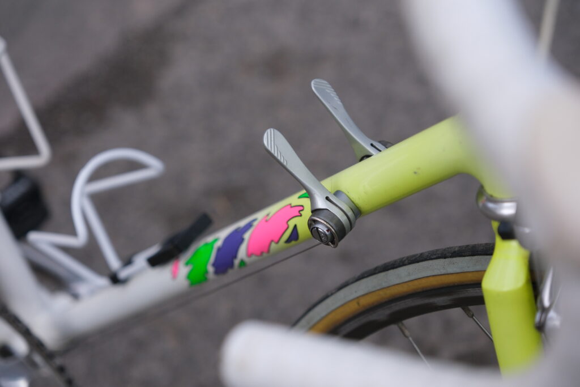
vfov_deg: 18.2
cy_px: 194
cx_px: 290
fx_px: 1208
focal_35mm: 75
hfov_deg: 27.0
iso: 640
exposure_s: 1/90
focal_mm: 50
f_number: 2.8
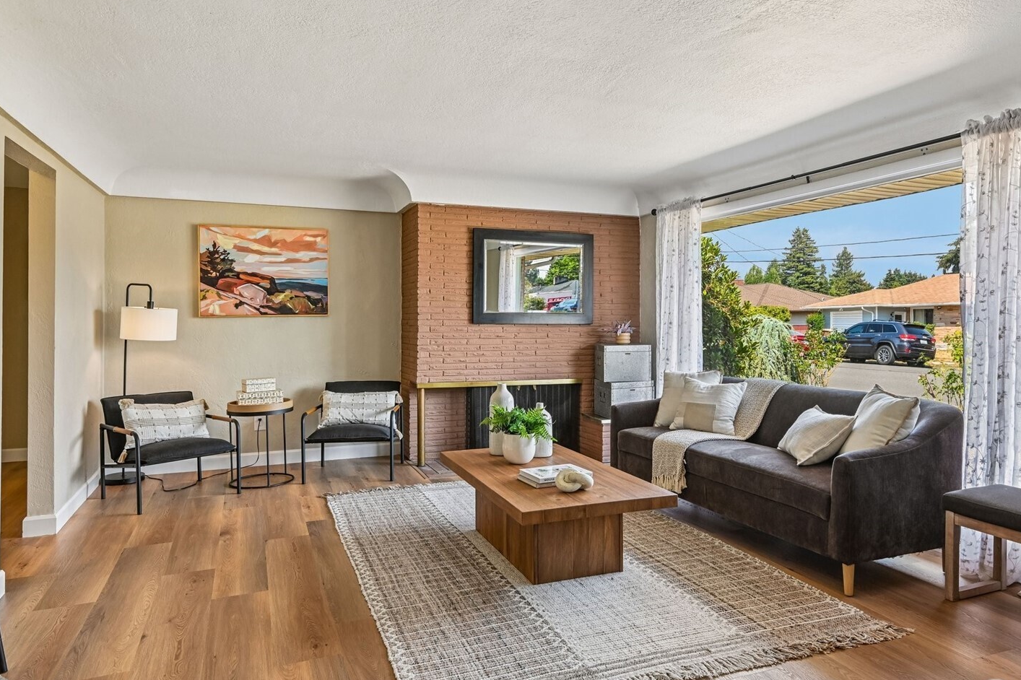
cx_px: 540
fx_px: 680
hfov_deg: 73.7
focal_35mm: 24
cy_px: 317
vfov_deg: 53.1
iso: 400
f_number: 8
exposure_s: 1/100
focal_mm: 20
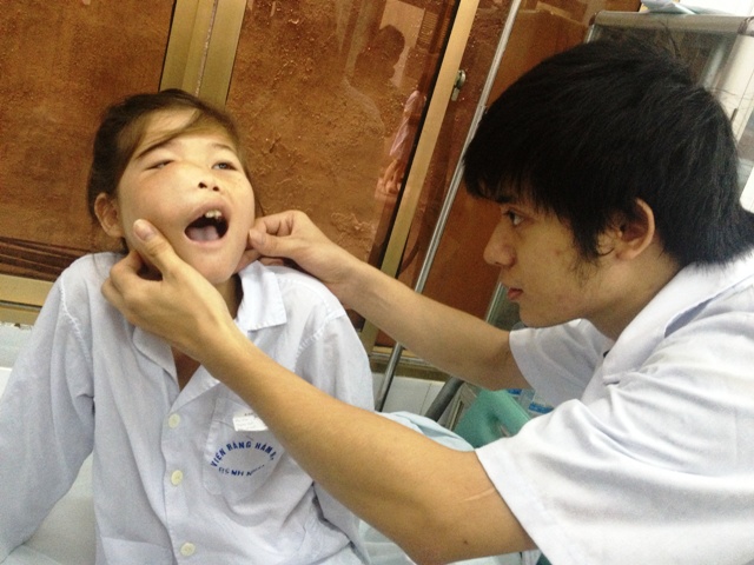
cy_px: 282
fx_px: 762
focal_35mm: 35
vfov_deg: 40.7
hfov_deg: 52.6
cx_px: 377
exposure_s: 1/20
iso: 320
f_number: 2.4
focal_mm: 4.28
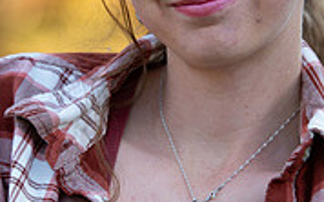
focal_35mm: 432
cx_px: 193
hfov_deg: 4.9
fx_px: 3812
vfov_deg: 3.0
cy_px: 28
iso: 320
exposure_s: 1/200
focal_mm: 130
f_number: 3.5
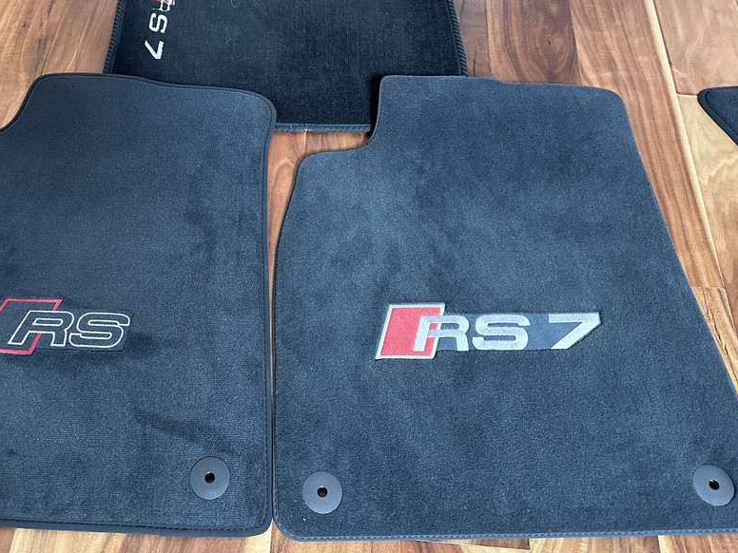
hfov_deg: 54.7
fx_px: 704
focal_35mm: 33
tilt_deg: -59.5
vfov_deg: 42.6
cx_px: 275
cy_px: 204
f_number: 1.78
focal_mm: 6.86
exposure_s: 1/60
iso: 800
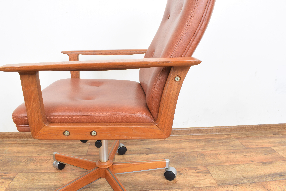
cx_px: 143
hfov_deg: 67.4
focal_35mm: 27
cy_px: 96
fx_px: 214
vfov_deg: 47.9
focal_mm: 18
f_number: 22
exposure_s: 5
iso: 100
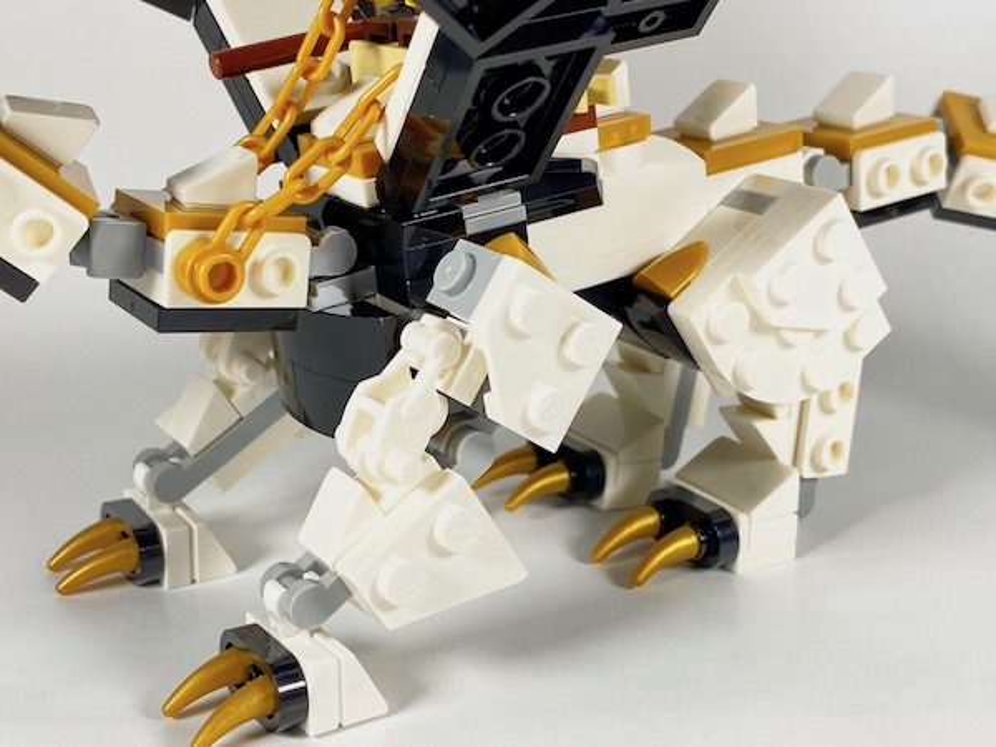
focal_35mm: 52
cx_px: 498
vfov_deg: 28.0
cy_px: 374
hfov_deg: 36.8
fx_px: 1496
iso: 50
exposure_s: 1/100
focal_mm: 4.25
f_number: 1.8
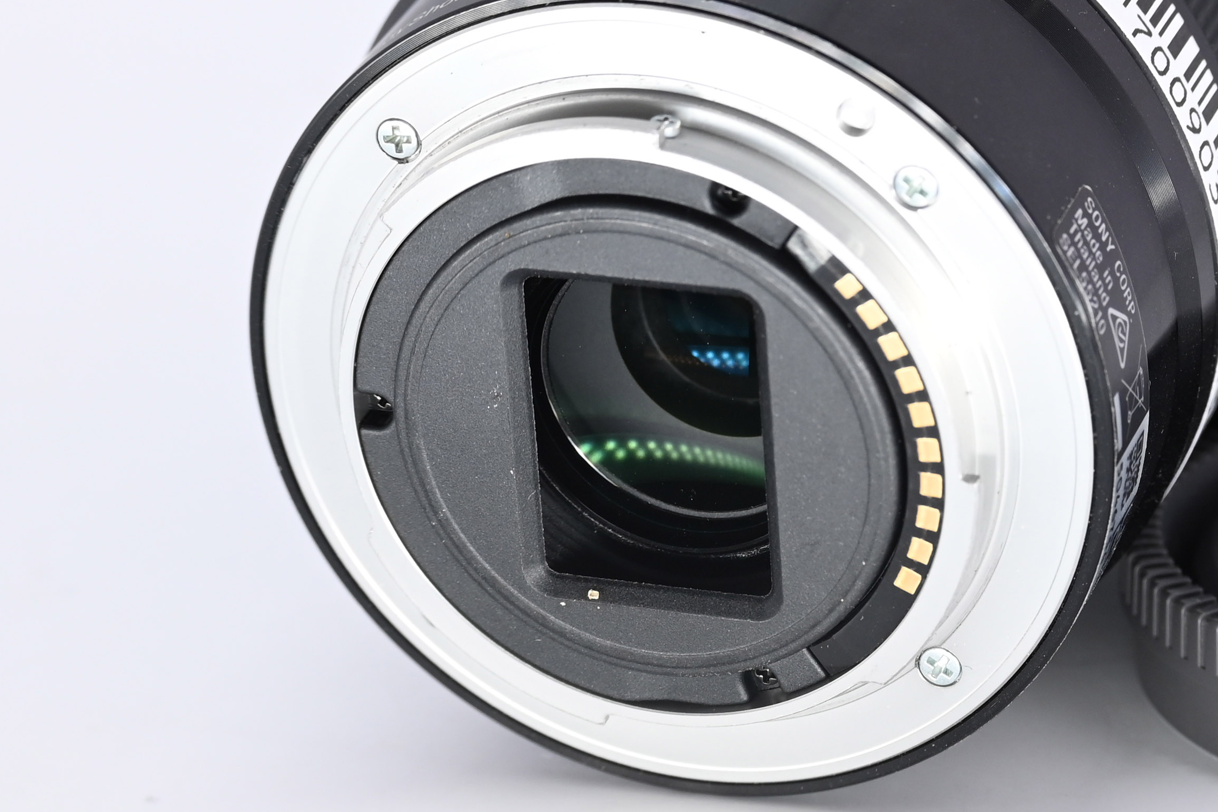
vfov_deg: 7.6
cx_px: 926
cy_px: 436
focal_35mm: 180
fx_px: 6089
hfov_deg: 11.4
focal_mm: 71
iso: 500
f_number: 9
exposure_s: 1/160
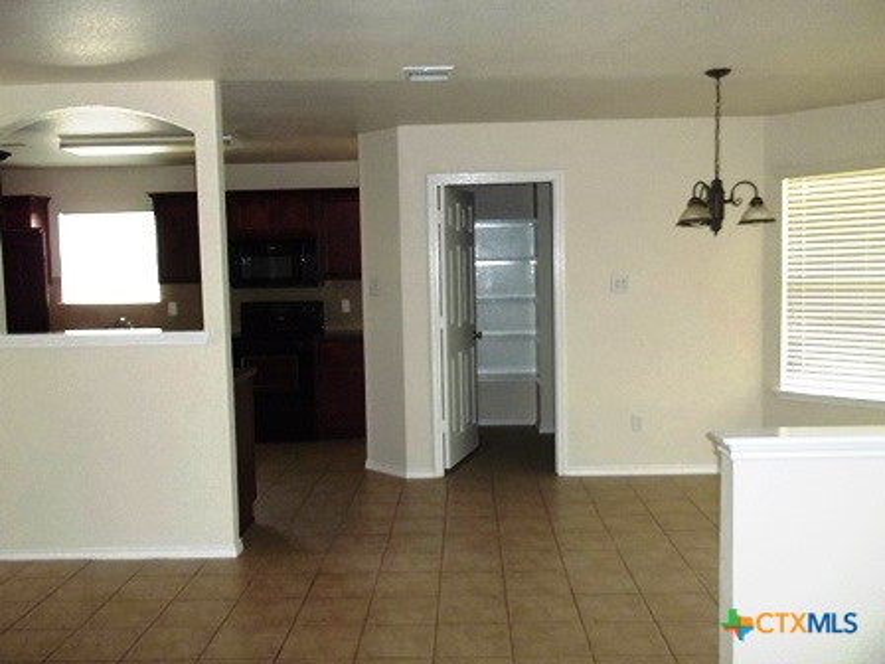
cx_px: 442
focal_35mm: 33
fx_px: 844
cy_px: 332
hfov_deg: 55.4
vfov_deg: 42.9
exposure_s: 1/30
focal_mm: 5.9
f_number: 3.3
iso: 400
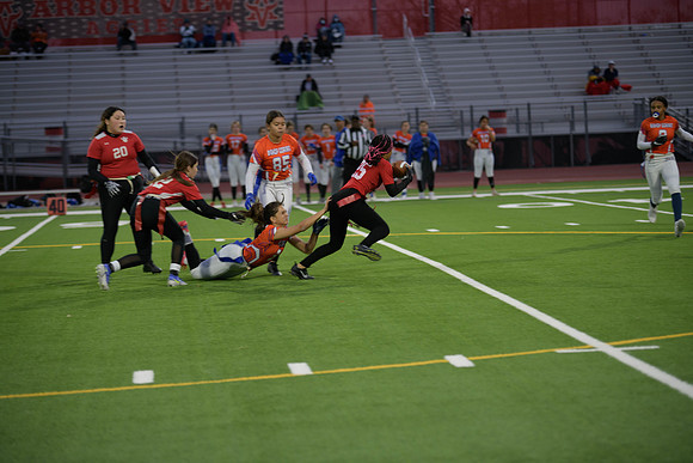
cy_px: 232
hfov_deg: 16.8
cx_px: 346
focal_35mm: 122
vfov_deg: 11.2
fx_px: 2349
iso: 450
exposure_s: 1/200
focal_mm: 122
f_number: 2.8
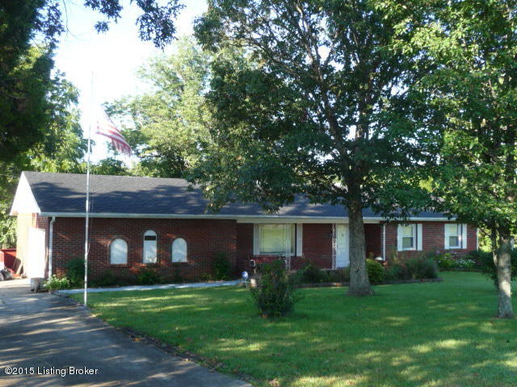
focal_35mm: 38
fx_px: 568
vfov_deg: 37.7
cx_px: 258
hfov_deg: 49.0
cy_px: 194
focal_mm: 4.7
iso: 100
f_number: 3.3
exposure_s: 1/125
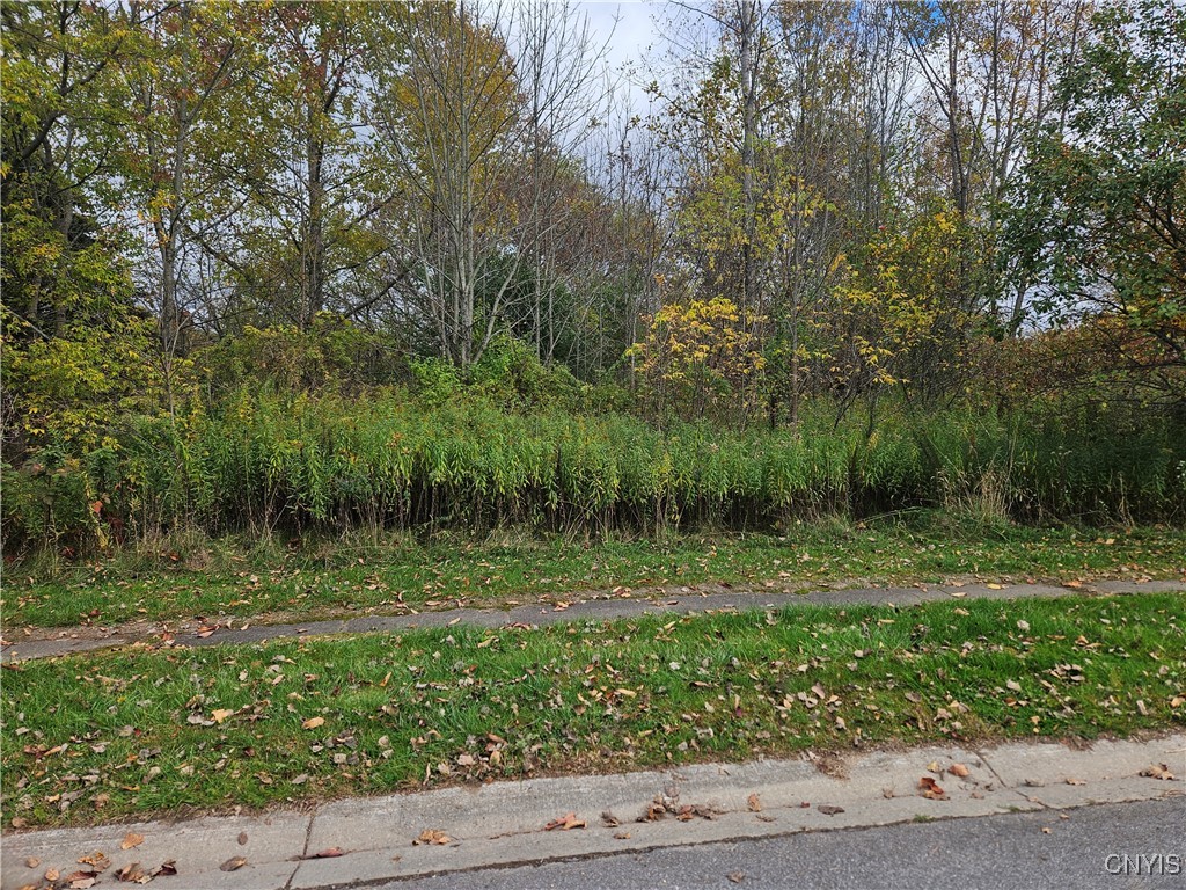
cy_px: 445
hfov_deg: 73.9
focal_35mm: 23
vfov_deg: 58.9
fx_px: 788
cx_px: 593
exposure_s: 1/1002
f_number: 1.8
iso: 25
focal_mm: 5.4
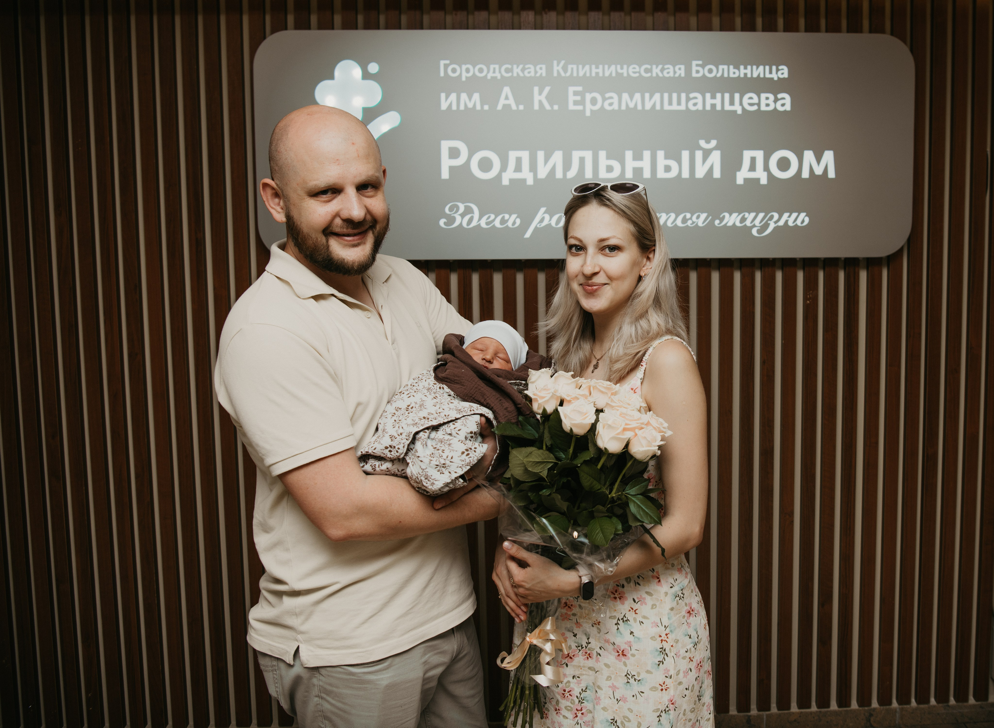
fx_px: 956
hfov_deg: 54.4
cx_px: 614
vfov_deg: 41.6
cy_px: 318
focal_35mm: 34
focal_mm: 28
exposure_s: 1/160
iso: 160
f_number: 4
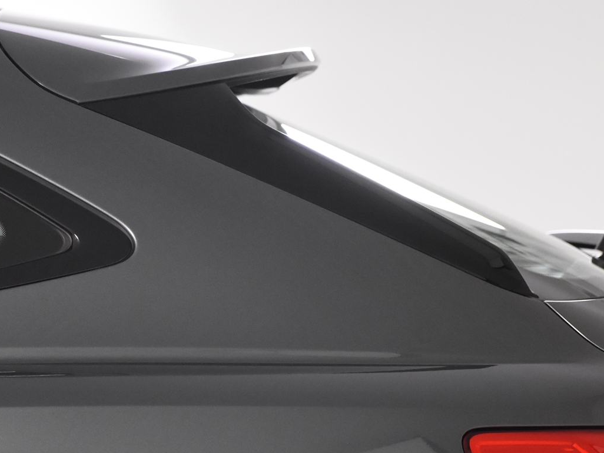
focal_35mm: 189
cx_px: 257
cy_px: 316
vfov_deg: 7.8
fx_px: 3297
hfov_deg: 10.5
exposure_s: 1/125
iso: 3200
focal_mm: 70
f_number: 4
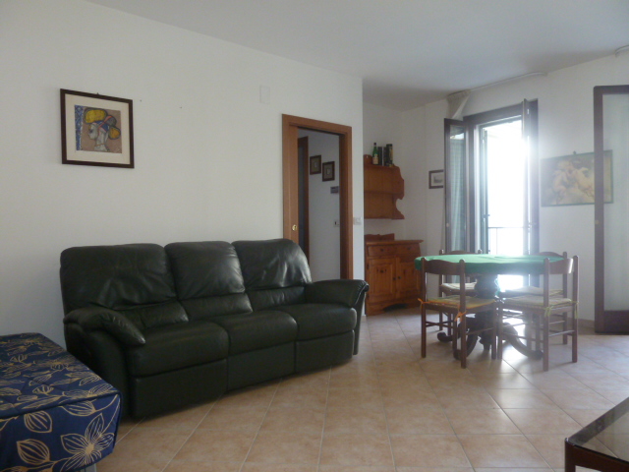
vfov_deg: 54.9
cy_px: 236
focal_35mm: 25
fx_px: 454
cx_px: 314
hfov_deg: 69.4
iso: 250
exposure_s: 1/30
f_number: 3.3
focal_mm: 4.1
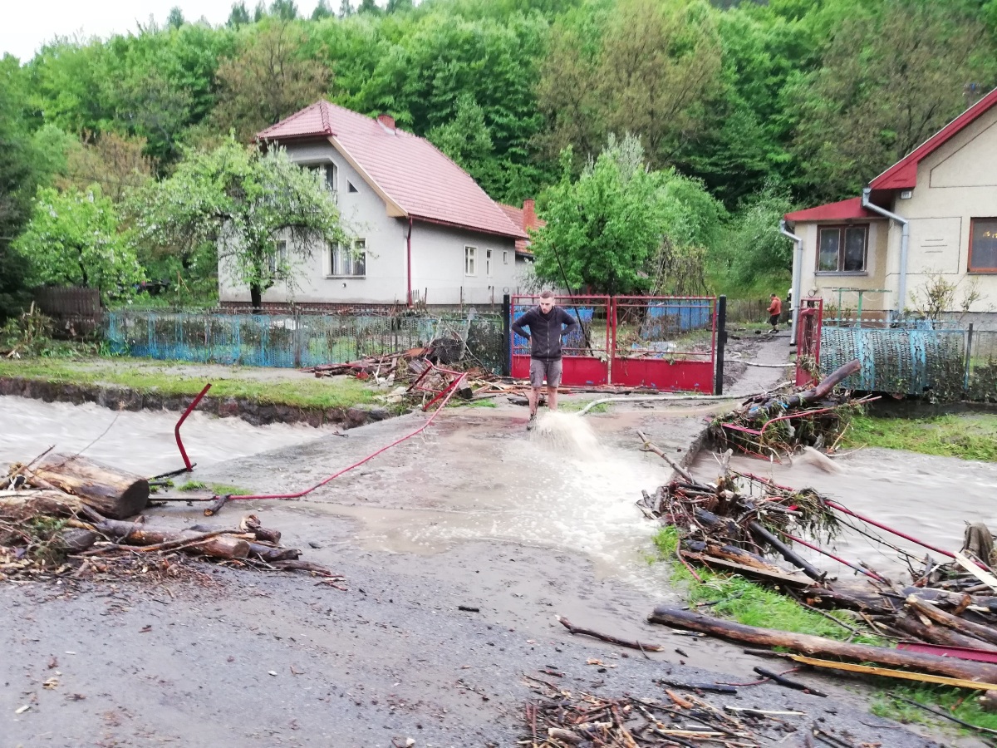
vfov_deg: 53.1
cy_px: 374
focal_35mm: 26
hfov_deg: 67.3
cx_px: 498
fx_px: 749
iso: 400
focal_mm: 3.81
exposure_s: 1/33.3
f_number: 2.2
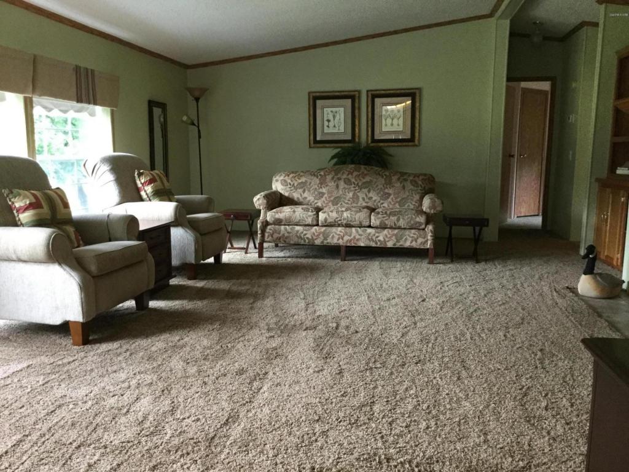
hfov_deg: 58.4
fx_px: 563
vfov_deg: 45.4
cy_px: 236
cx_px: 314
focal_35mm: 31
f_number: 2.4
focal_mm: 3.3
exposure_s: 1/30
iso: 160
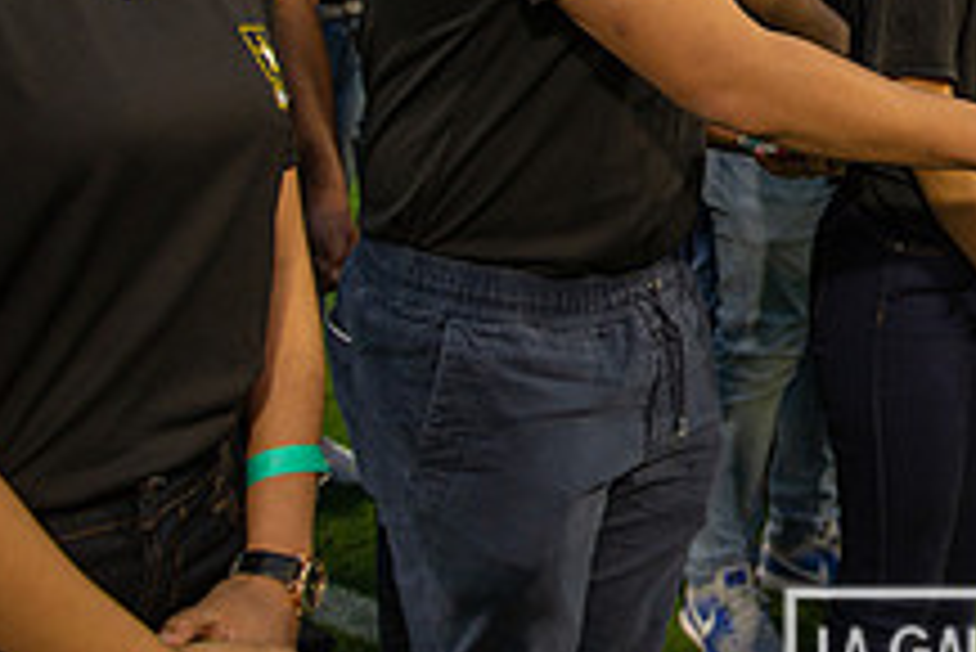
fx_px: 1736
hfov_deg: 28.3
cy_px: -25
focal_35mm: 64
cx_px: 1102
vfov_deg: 20.5
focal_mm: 24
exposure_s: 1/500
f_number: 2.8
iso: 400
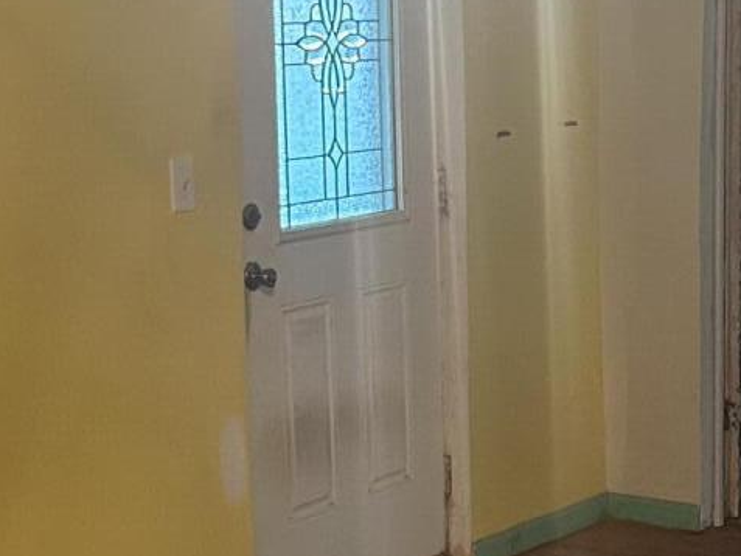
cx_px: 604
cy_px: 328
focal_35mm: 109
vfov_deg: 13.6
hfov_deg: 17.9
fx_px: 2334
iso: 400
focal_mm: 5.7
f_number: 1.5
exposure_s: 1/60
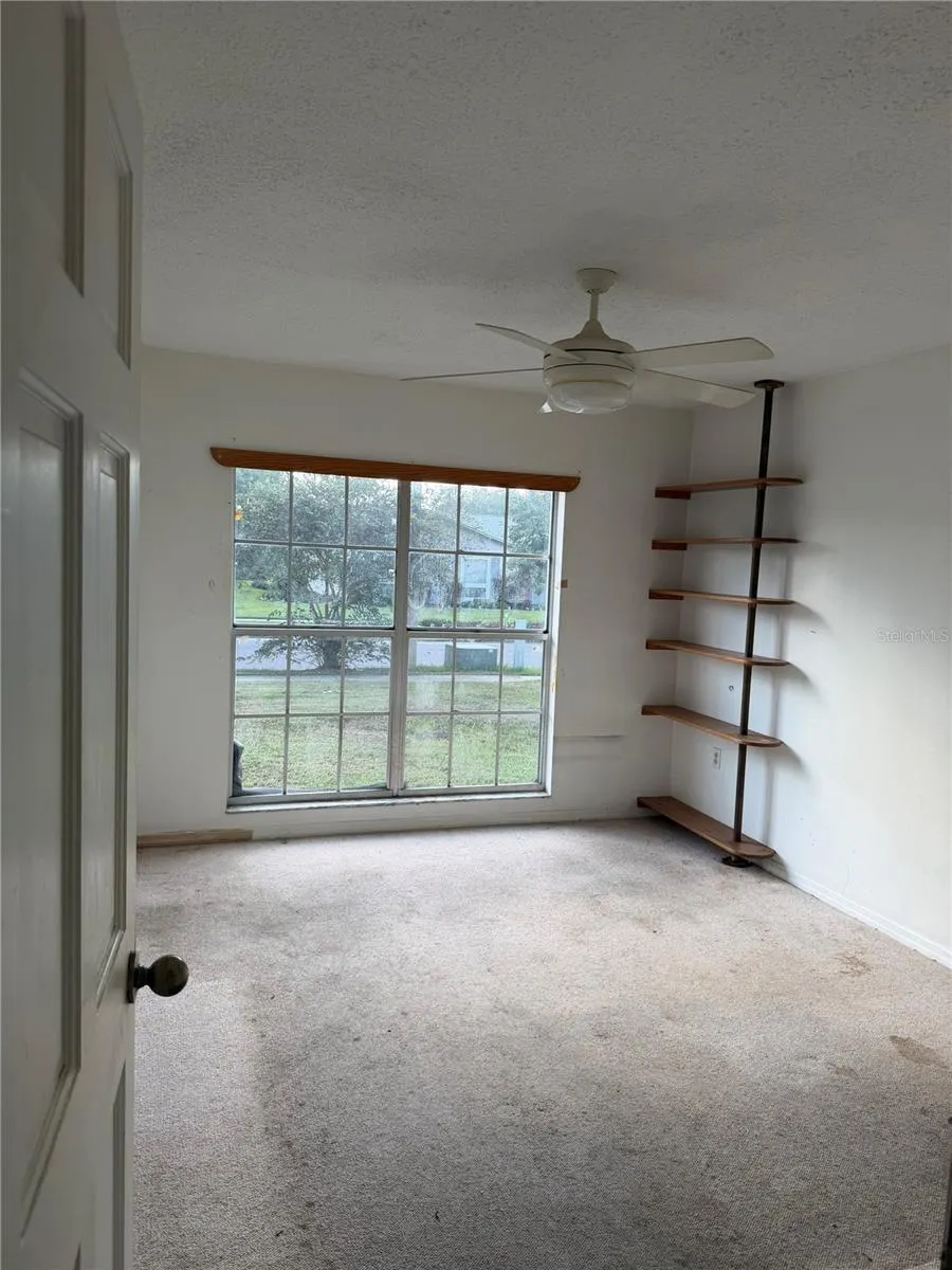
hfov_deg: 56.8
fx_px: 880
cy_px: 635
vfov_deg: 71.6
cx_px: 476
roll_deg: -2.2
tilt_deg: -4.7
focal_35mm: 24
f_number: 1.78
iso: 80
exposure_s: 1/360
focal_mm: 6.76
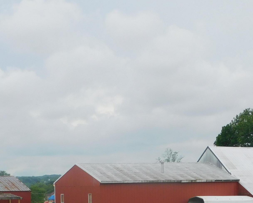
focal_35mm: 142
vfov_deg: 10.7
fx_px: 1063
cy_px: 218
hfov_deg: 13.6
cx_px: 92
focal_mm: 10.4
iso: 125
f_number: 4
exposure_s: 1/800
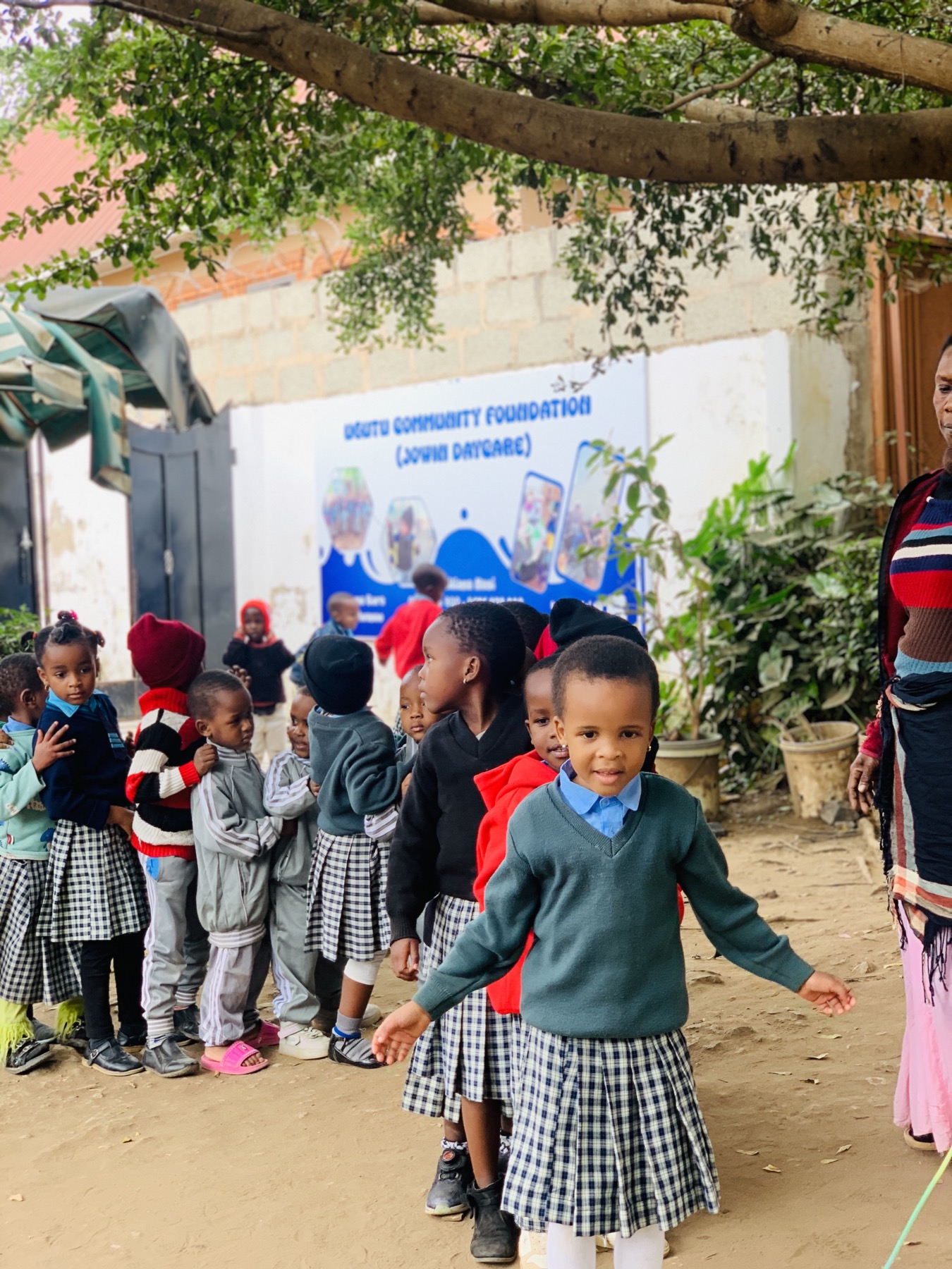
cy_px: 634
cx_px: 476
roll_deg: +2.9
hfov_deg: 28.0
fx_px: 1907
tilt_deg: -3.3
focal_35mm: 52
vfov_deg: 36.8
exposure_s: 1/122
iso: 40
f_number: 2.4
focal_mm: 6
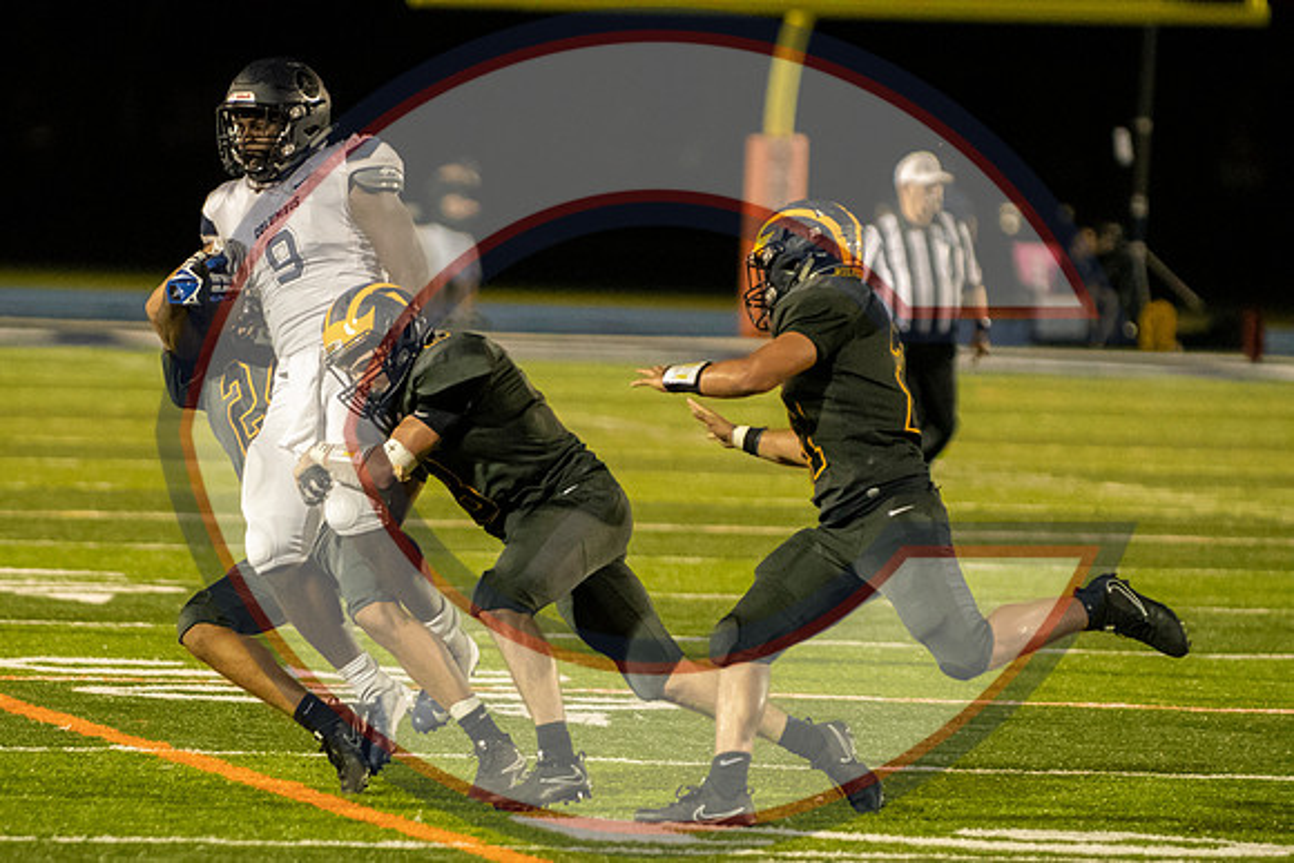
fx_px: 13657
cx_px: 475
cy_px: 546
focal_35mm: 380
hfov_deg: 5.4
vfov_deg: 3.6
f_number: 2.8
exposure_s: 1/1250
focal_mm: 200
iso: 10000
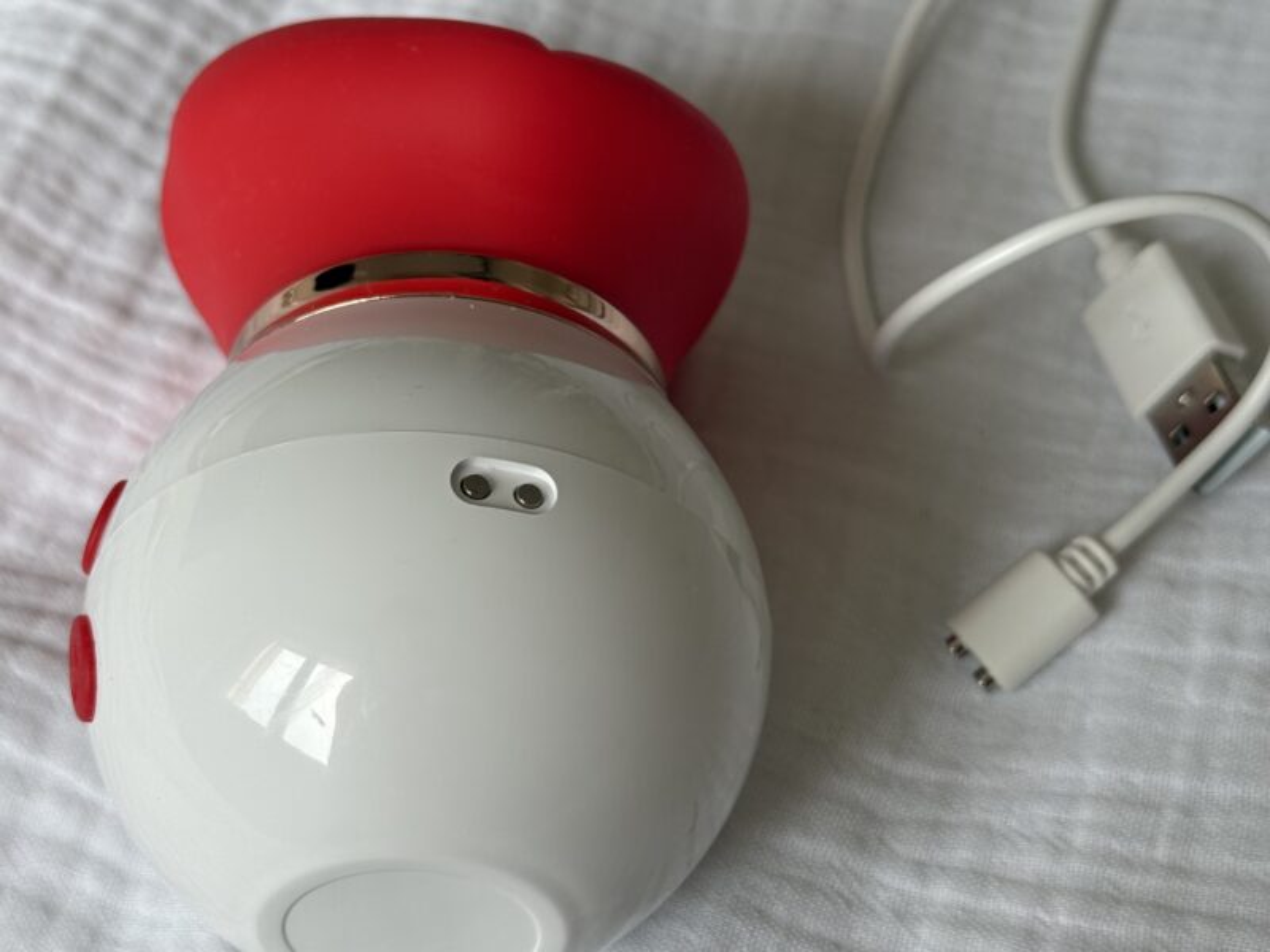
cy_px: 476
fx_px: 1761
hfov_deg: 39.7
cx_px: 635
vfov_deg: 30.3
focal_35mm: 48
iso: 80
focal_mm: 6.76
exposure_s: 1/121
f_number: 1.78
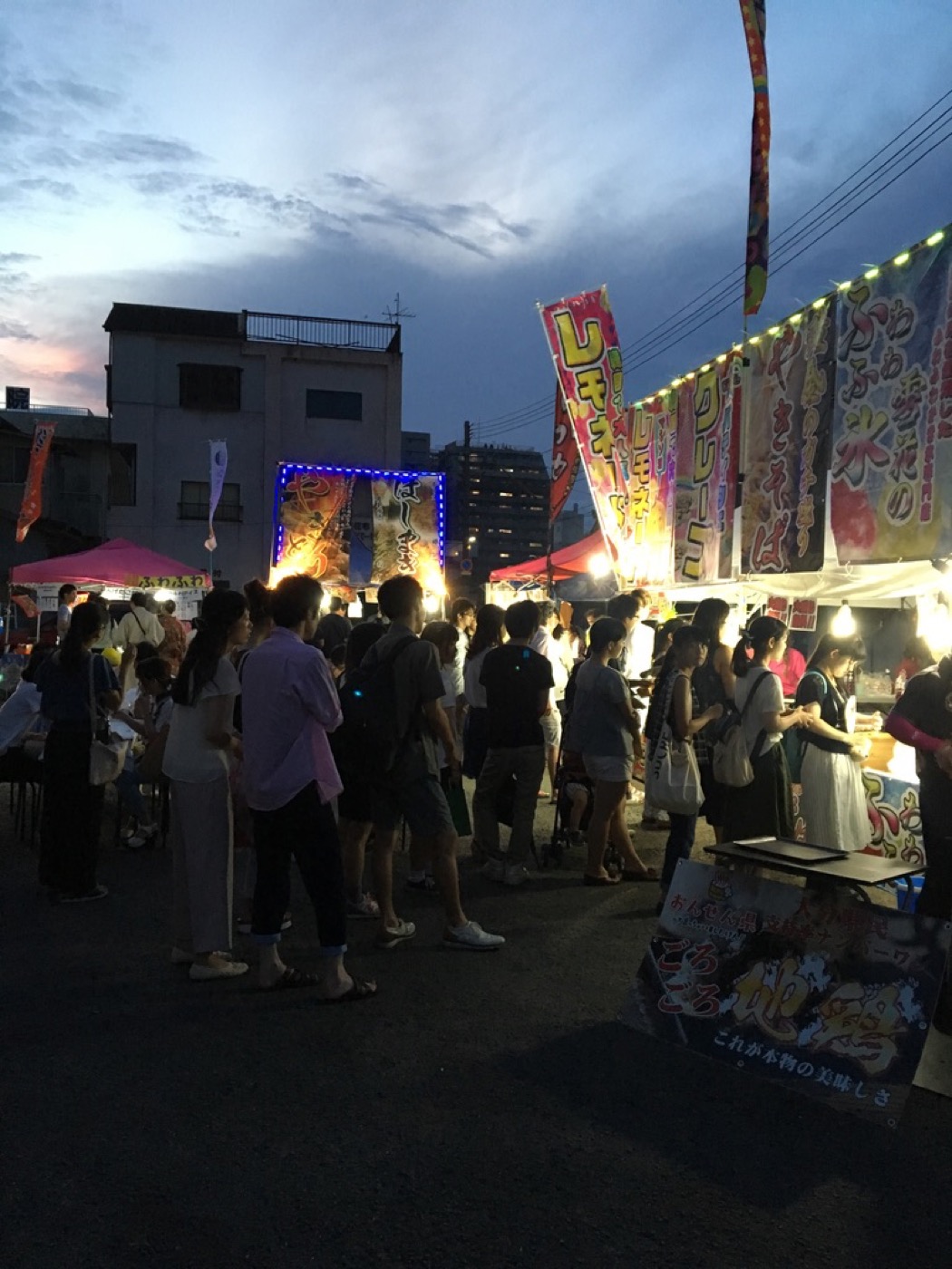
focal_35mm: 29
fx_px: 1063
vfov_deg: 61.7
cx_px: 476
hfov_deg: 48.2
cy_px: 634
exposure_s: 1/30
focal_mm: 4.15
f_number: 2.2
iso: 200
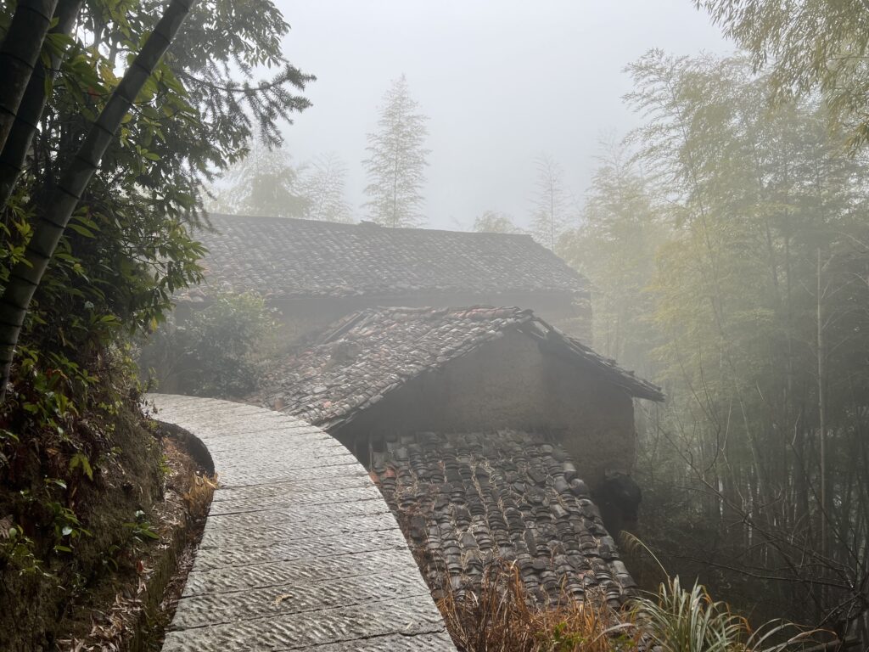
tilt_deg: -4.7
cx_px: 434
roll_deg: +1.3
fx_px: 653
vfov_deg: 53.1
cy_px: 326
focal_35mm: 26
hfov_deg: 67.3
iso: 50
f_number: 1.5
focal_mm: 5.7
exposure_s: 1/377
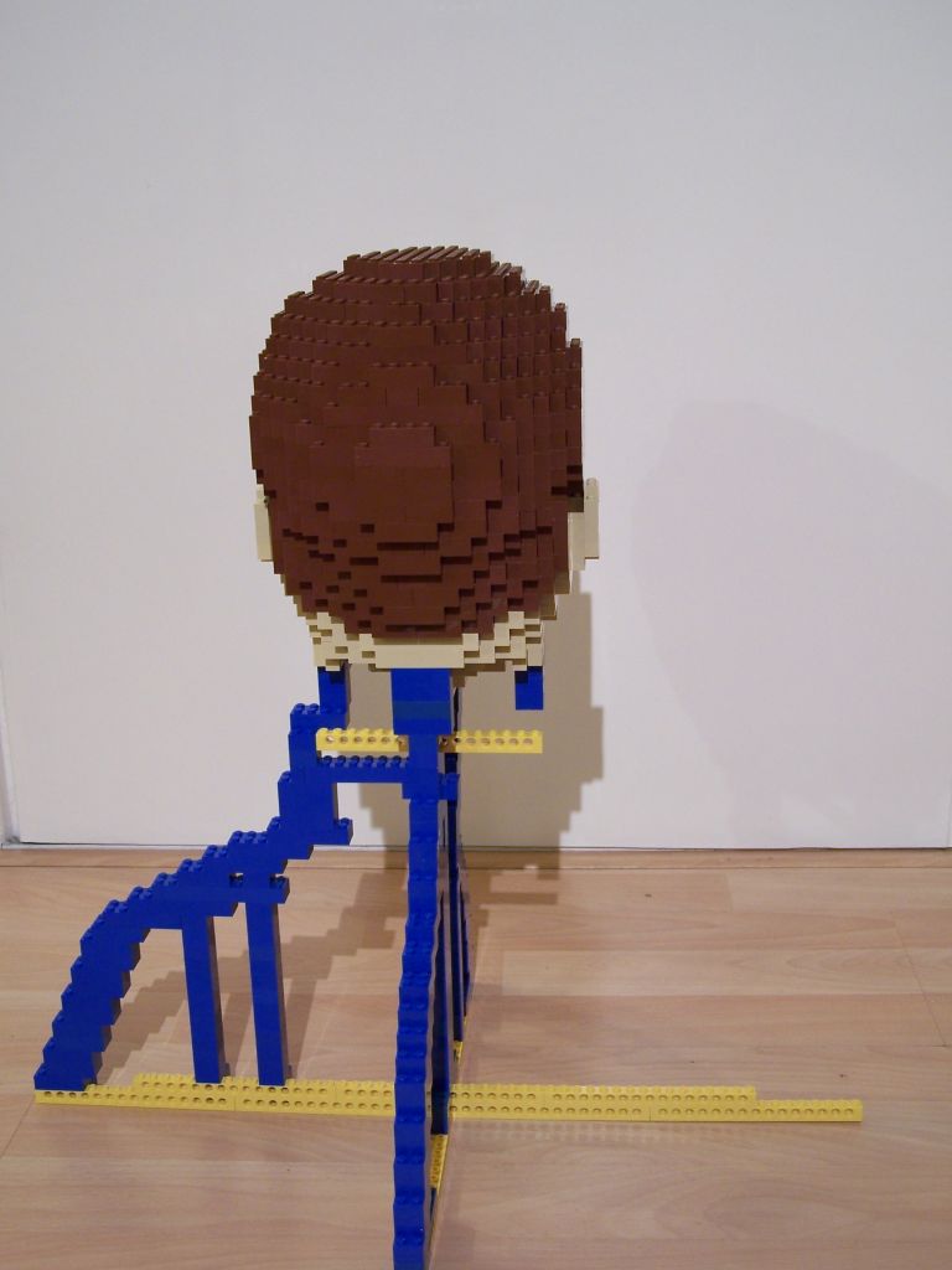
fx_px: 1467
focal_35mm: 40
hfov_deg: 36.0
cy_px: 635
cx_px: 476
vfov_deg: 46.8
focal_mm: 6.7
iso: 80
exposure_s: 1/3
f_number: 2.8
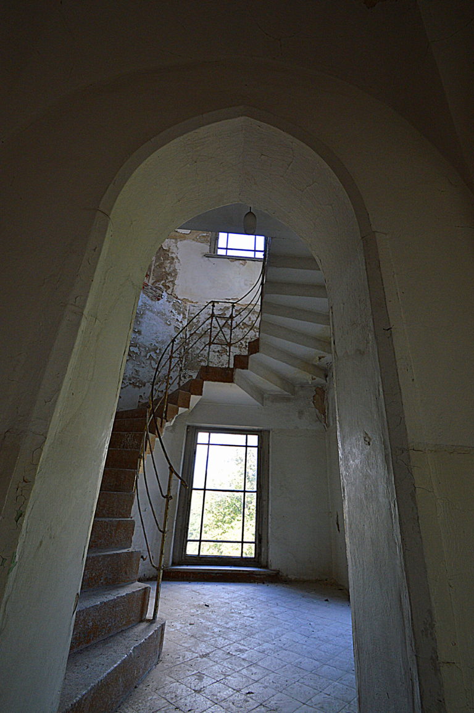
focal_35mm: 15
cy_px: 356
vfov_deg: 100.4
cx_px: 237
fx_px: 297
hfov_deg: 77.2
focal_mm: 10
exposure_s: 1/60
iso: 400
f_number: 7.1
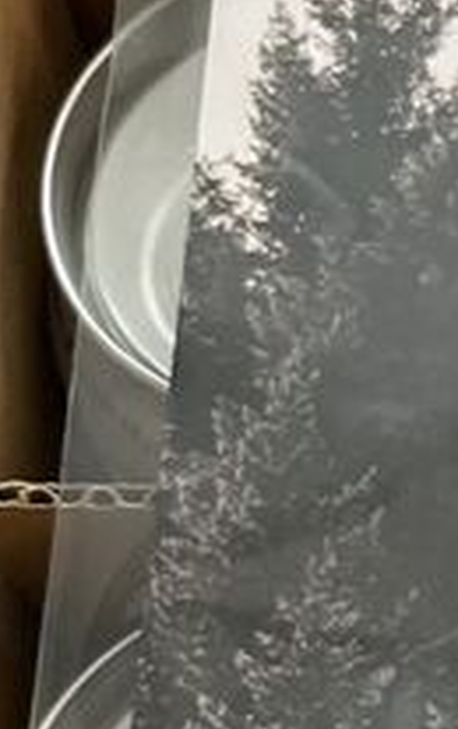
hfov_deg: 12.2
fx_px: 2010
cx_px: 736
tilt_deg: -74.0
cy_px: 983
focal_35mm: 101
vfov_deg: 18.9
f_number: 1.6
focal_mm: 5.1
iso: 640
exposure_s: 1/40
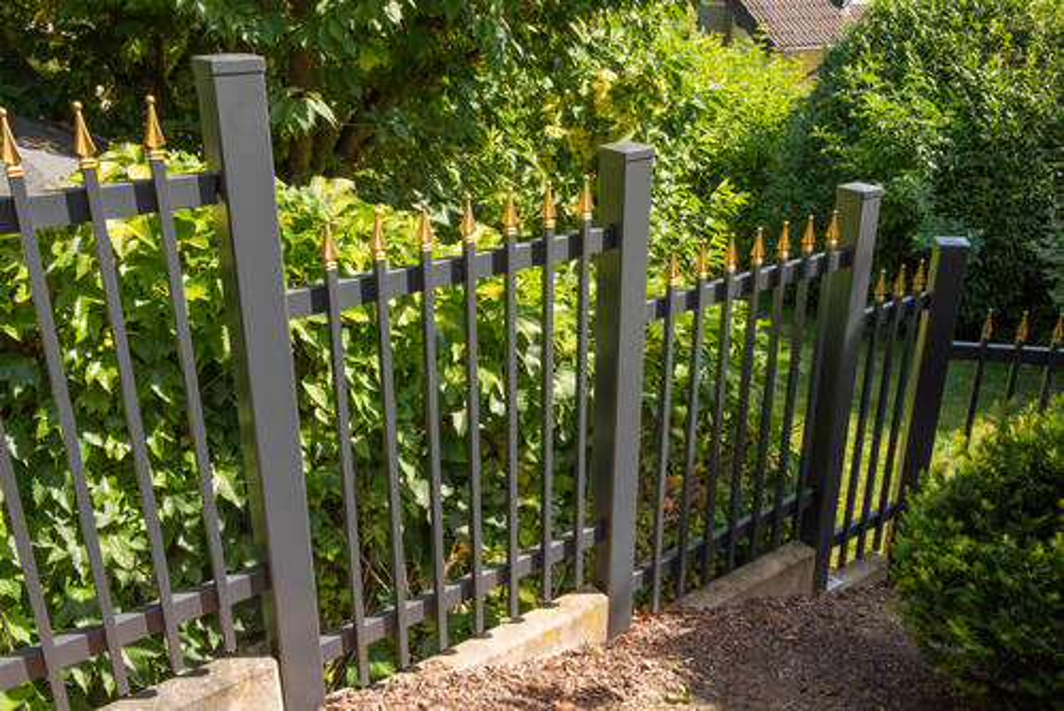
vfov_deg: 41.2
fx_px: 946
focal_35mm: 32
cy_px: 356
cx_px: 532
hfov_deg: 58.7
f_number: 11
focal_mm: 32
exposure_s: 1/125
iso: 200
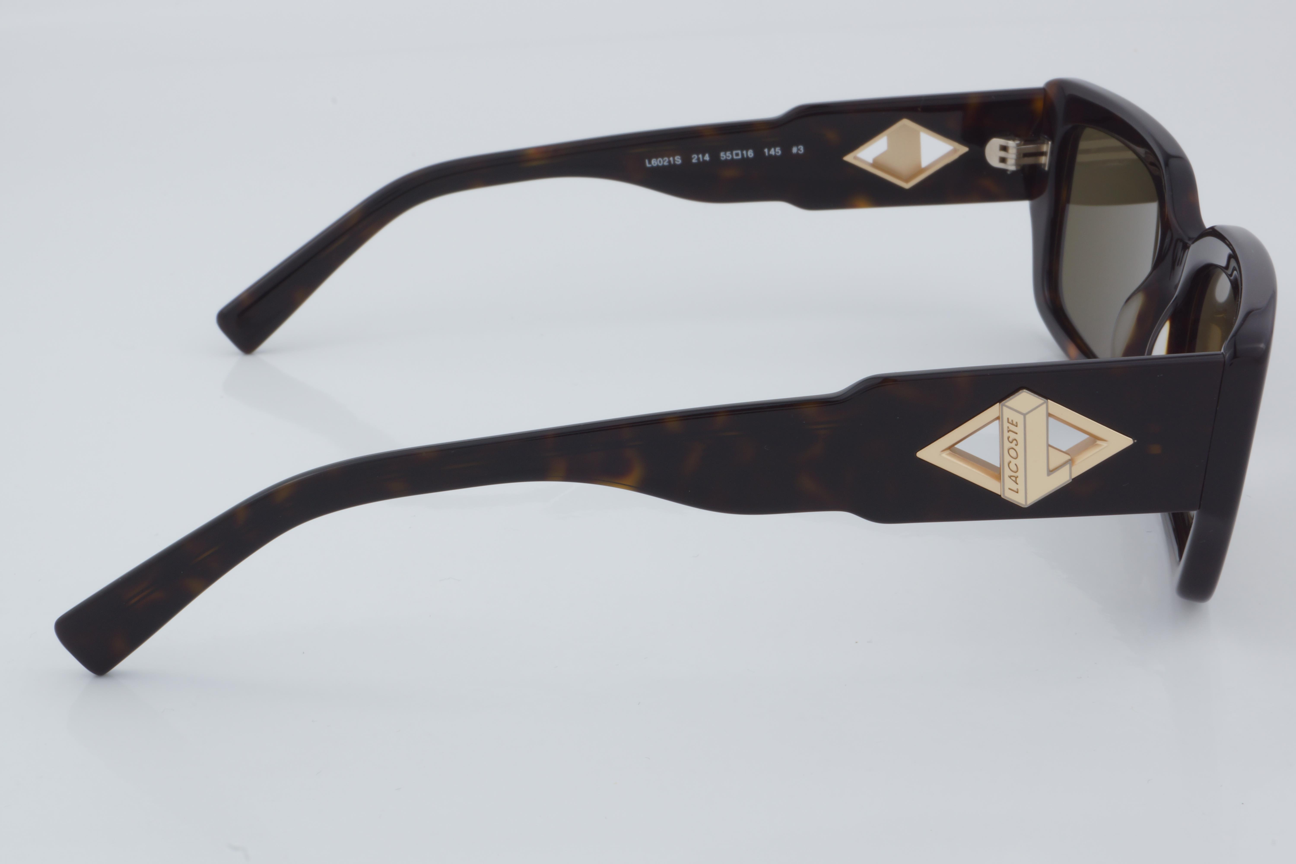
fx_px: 2430
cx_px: 648
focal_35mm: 68
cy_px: 432
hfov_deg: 29.9
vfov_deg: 20.2
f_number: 32
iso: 100
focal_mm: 45
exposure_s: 1/4
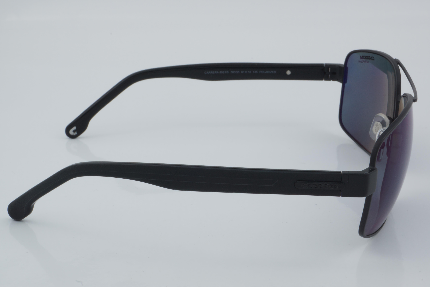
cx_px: 215
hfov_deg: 27.0
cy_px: 144
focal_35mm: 75
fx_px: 896
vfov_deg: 18.2
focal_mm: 50
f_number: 32
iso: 100
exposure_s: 1/4
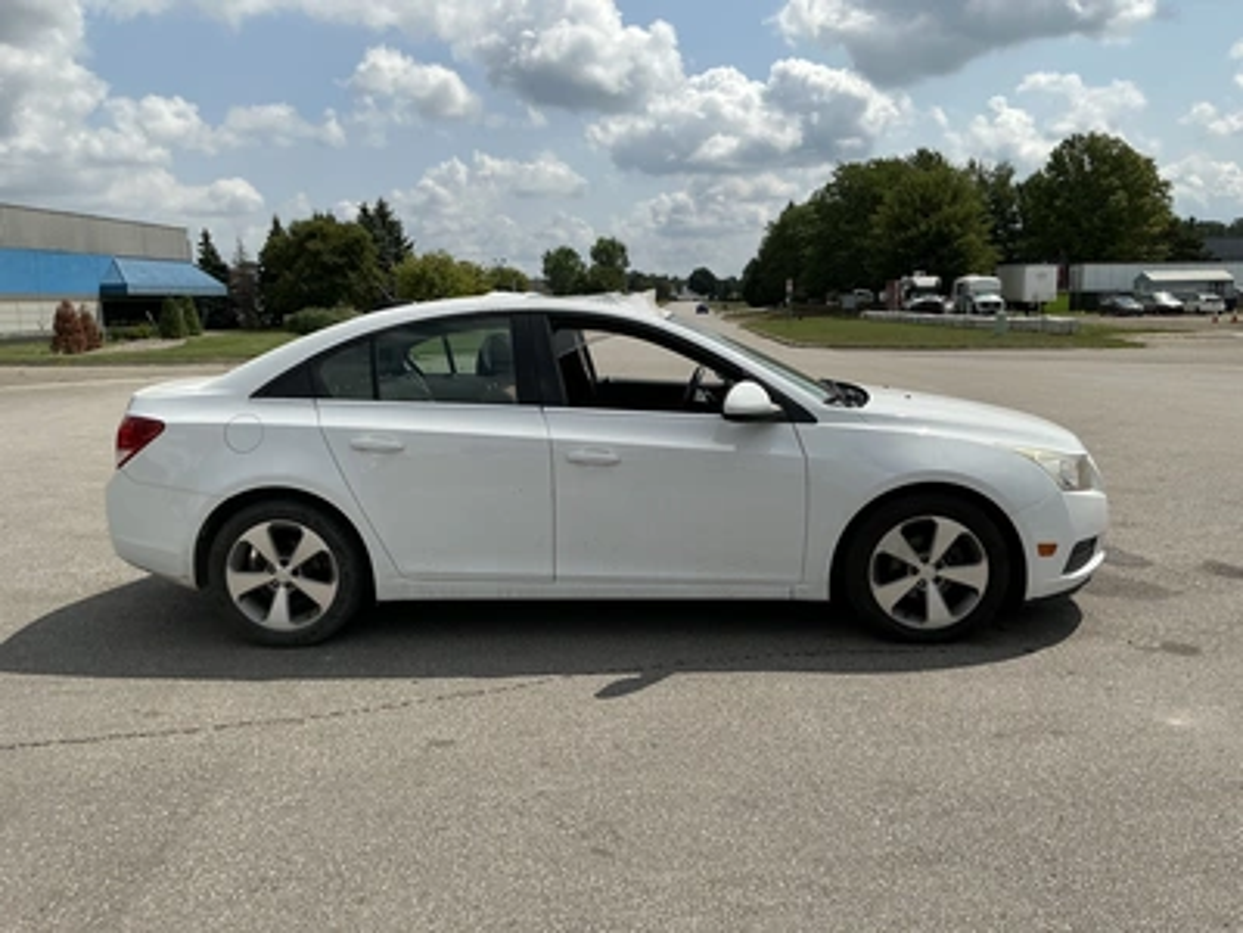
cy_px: 466
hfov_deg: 63.4
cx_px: 622
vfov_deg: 49.7
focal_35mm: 28
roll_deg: -1.7
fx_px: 1005
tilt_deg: -3.9
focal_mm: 3
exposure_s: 1/3322
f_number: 1.8
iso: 25
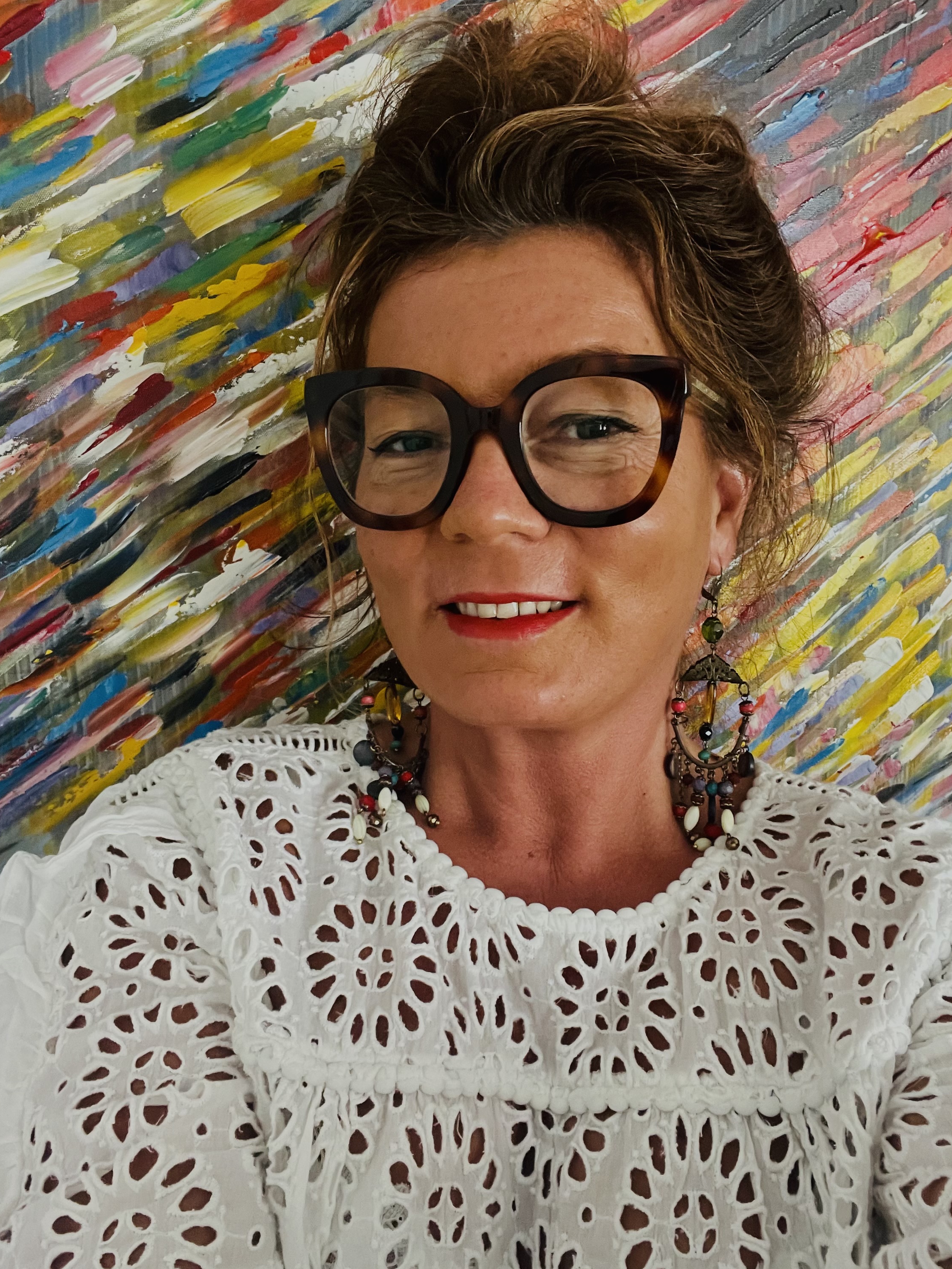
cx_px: 469
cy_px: 622
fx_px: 1137
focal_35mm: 31
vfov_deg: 58.3
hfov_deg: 45.4
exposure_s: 1/42
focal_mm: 2.71
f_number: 2.2
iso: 400
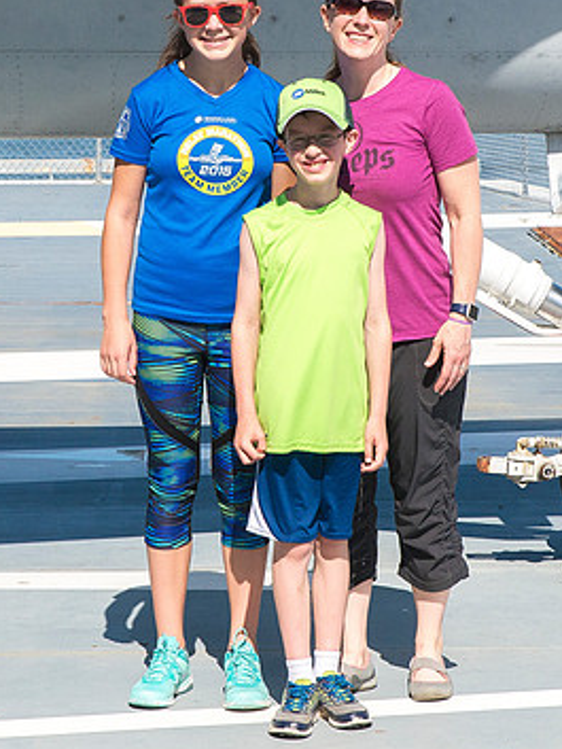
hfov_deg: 9.6
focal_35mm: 155
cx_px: 228
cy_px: 214
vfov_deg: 12.7
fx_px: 3353
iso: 1000
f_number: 11
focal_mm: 65
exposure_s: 1/2000
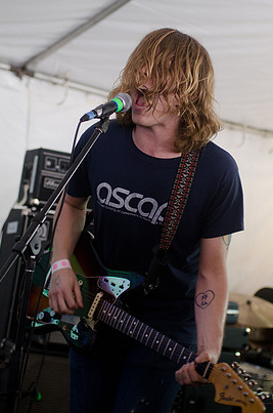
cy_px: 200
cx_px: 146
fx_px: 994
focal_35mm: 87
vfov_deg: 23.4
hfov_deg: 15.6
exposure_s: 1/100
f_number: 3.2
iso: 640
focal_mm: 52
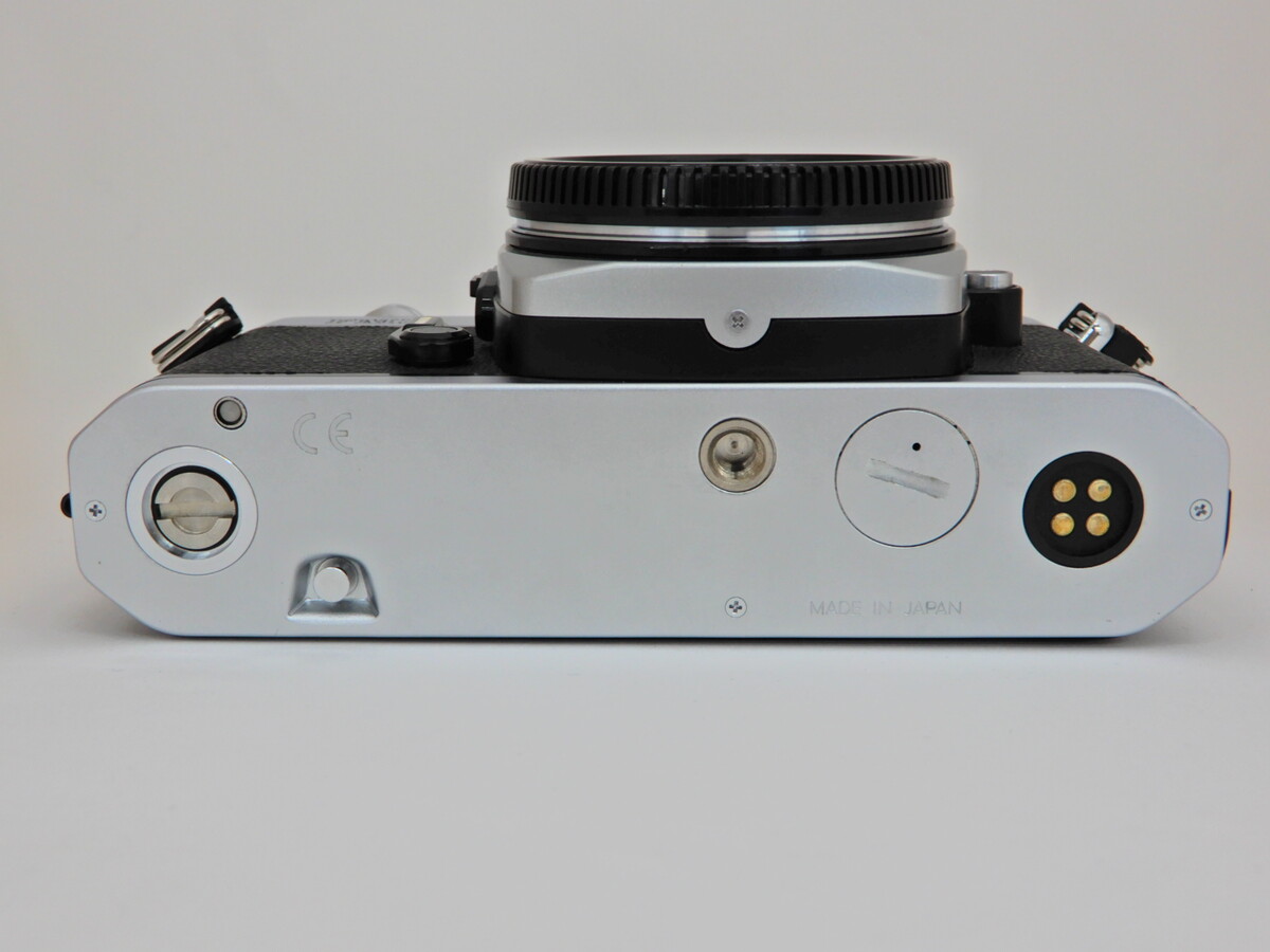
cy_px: 476
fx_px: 1541
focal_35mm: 42
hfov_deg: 44.8
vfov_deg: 34.3
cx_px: 635
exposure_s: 1/30
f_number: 4
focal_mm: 7.5
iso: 80
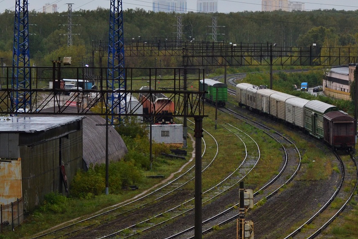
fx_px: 1730
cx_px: 294
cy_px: 104
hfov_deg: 11.8
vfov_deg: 7.9
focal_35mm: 174
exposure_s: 1/500
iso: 400
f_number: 5.6
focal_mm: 70
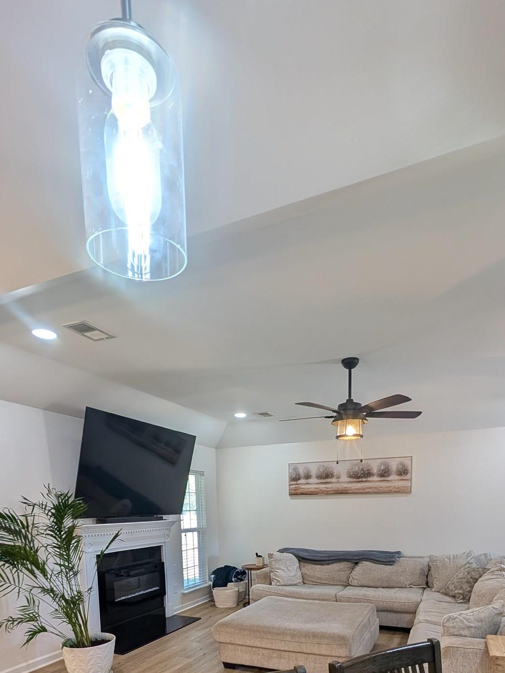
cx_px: 271
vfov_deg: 71.6
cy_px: 558
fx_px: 389
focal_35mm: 20
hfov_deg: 65.9
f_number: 1.7
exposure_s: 1/120
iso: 120
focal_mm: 2.02
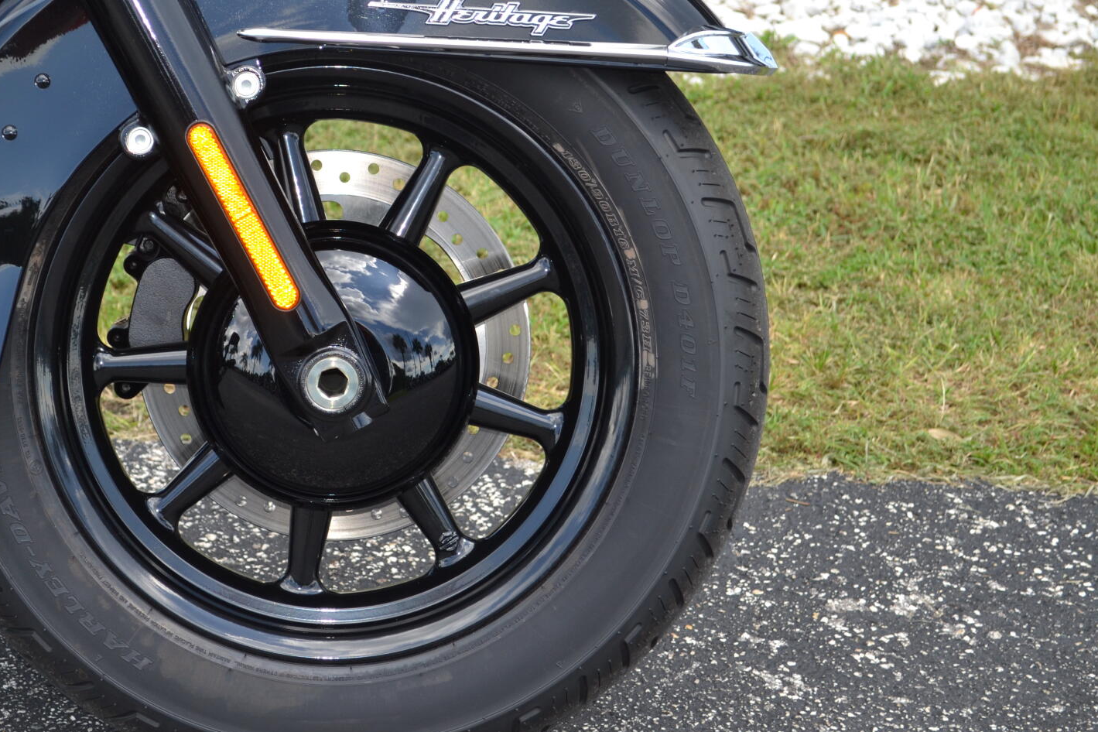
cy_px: 280
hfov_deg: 21.8
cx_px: 346
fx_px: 2836
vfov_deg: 14.7
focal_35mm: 93
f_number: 5.3
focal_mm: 44
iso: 140
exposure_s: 1/125
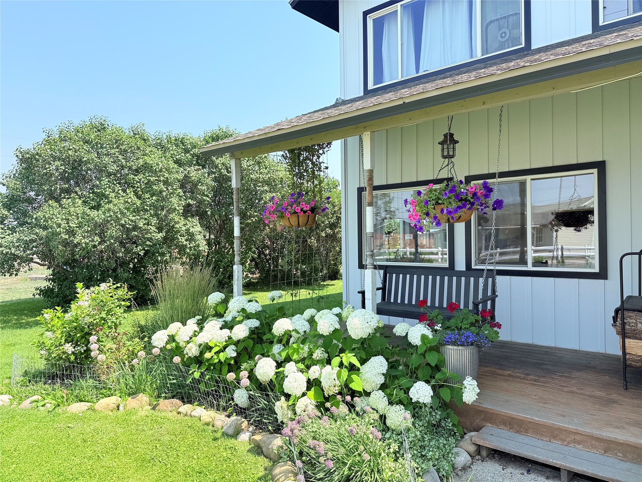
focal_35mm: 24
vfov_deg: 56.8
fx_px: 445
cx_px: 321
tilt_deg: -0.2
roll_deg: +0.8
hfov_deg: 71.6
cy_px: 241
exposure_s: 1/1855
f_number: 1.78
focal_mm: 6.76
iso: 80
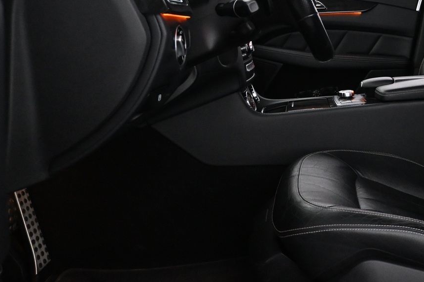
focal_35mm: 49
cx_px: 333
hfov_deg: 38.6
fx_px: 583
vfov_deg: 26.2
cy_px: 20
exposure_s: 1/80
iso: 3200
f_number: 3.5
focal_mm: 17.5
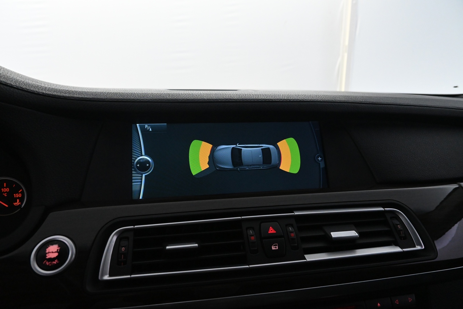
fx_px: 309
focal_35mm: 24
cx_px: 232
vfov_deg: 53.1
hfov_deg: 73.7
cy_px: 154
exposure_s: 1/125
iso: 4000
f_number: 5.6
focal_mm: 16
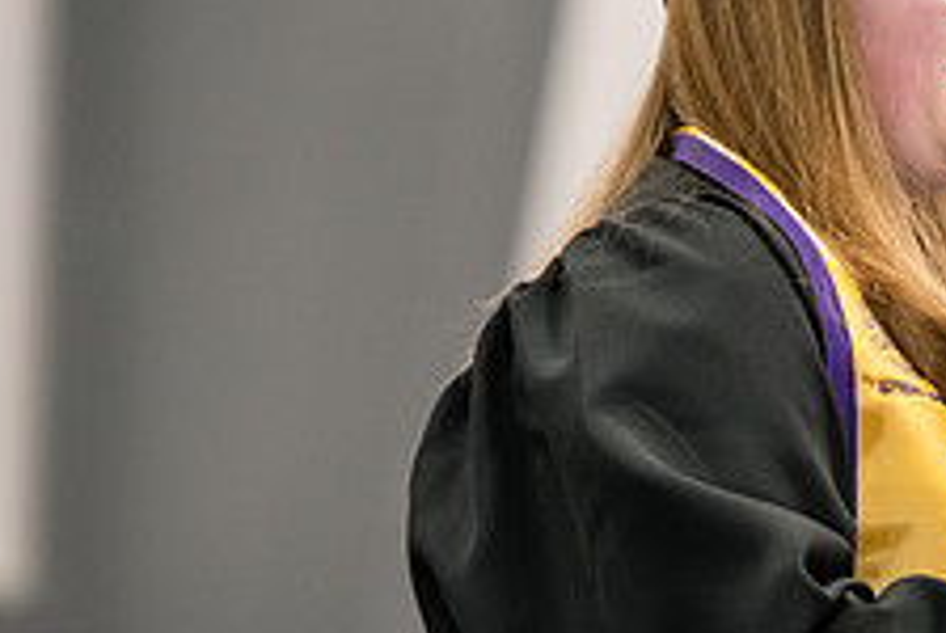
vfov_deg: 3.3
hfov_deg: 5.0
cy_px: 302
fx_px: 10893
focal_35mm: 414
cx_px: 946
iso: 3200
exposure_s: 1/200
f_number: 3.5
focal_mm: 160
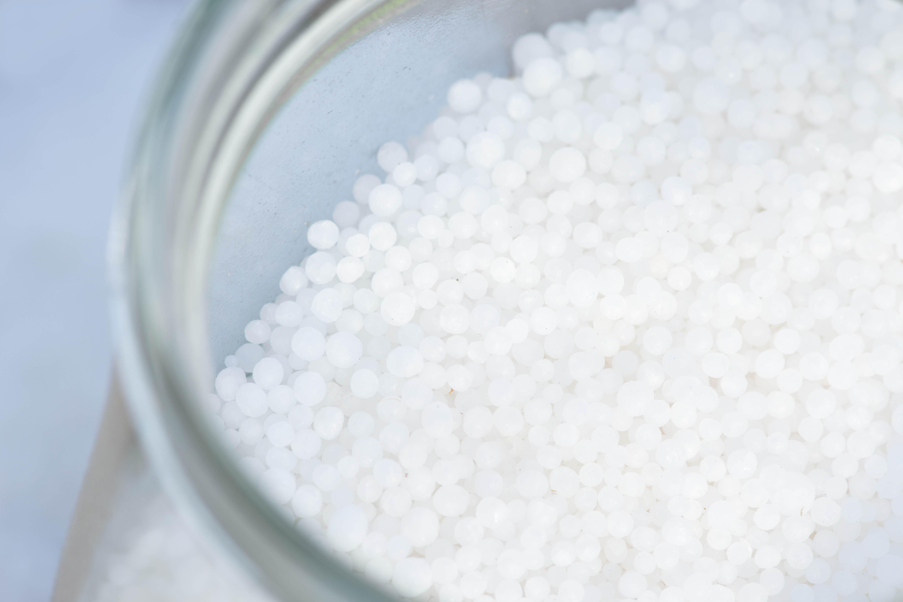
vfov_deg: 8.7
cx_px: 452
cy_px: 301
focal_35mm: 158
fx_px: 3950
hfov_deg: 13.0
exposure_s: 1/125
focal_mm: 105
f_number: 11
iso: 100
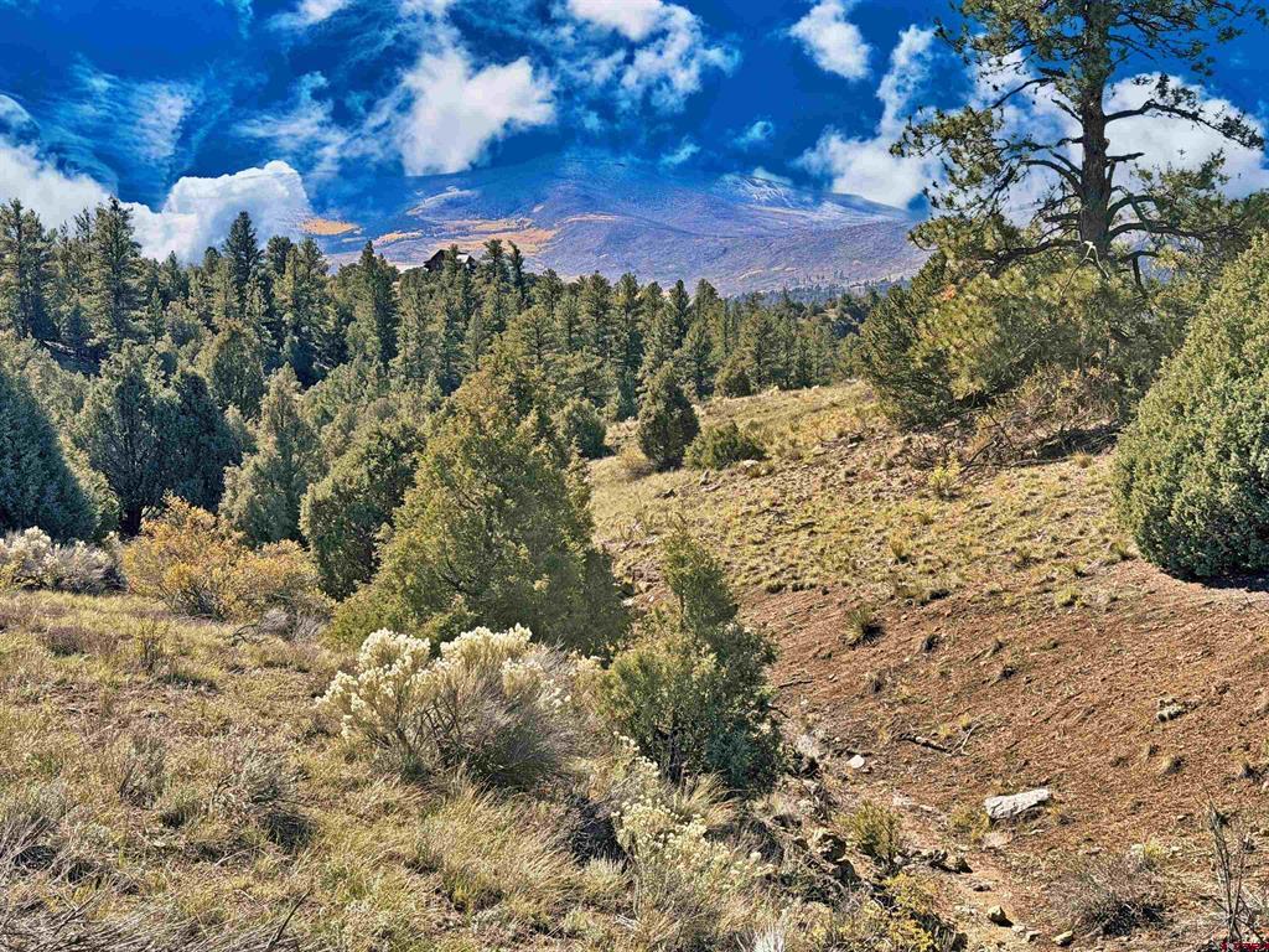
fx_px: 1760
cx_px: 634
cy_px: 476
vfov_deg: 30.3
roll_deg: +1.0
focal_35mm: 48
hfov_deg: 39.7
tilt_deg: -4.8
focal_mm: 6.76
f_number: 1.78
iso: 80
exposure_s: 1/3226
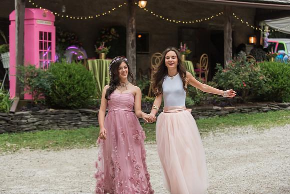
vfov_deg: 18.6
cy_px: 94
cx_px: 145
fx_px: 592
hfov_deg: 27.5
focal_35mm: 73
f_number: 3.2
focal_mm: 70
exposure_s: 1/2500
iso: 640
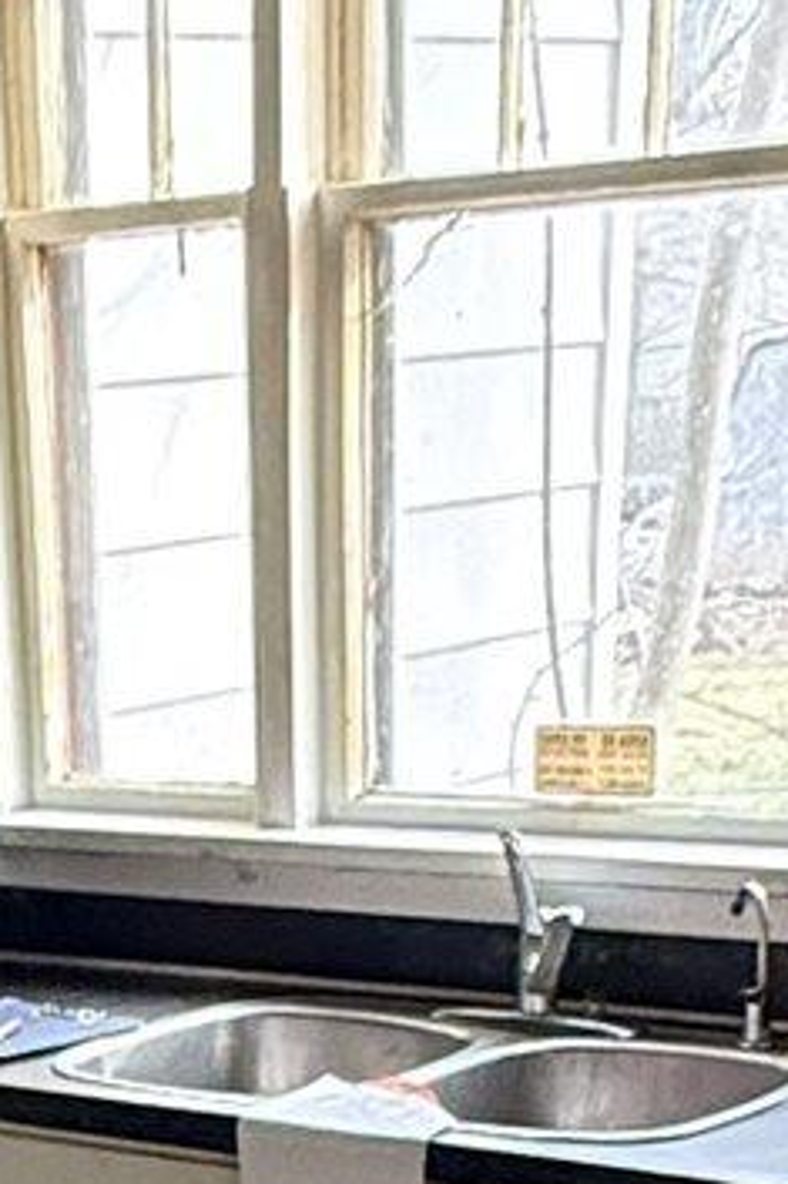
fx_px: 3122
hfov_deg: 14.0
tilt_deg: -26.1
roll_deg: +4.1
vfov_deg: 18.5
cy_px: 1868
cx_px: -121
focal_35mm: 95
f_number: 2.2
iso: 400
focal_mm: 2.22
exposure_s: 1/67
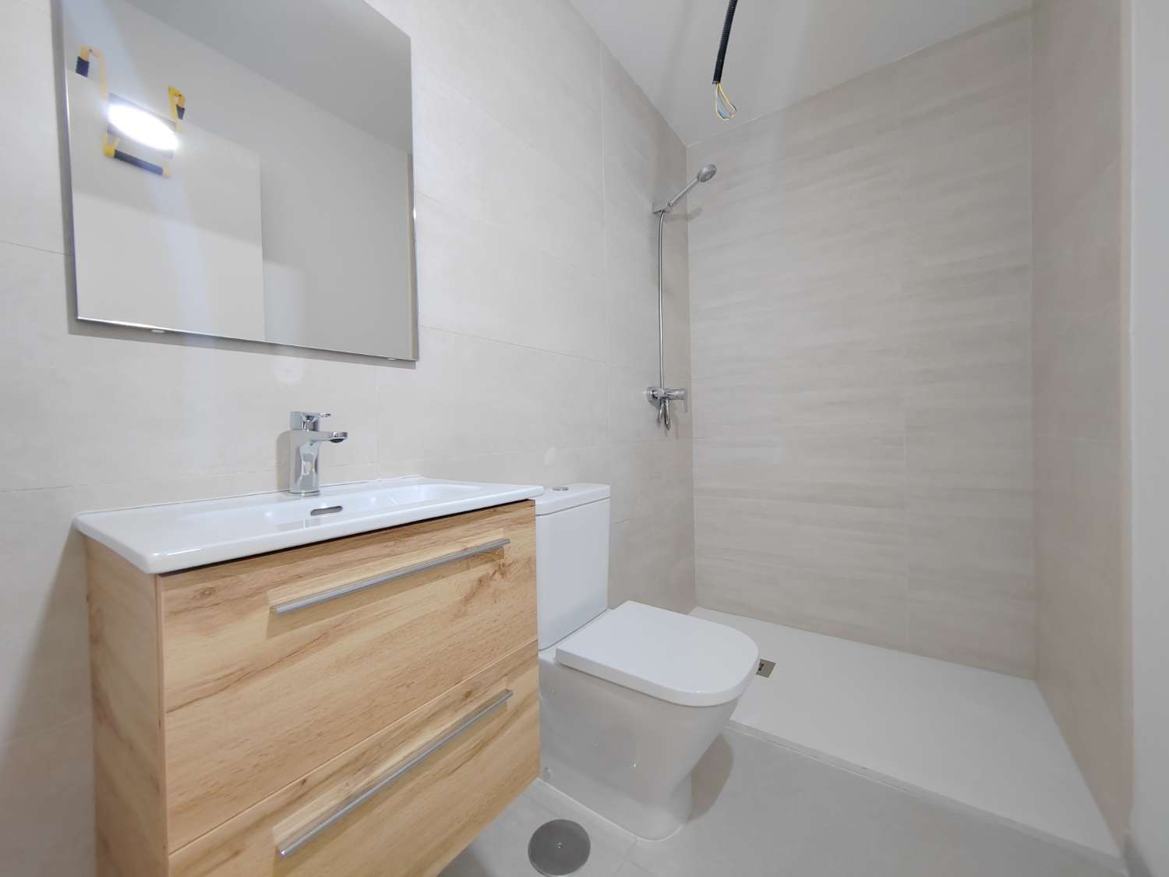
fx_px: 439
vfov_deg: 89.9
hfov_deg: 106.2
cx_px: 584
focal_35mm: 13
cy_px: 438
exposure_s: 1/33
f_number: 2.2
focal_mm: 2.16
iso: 640
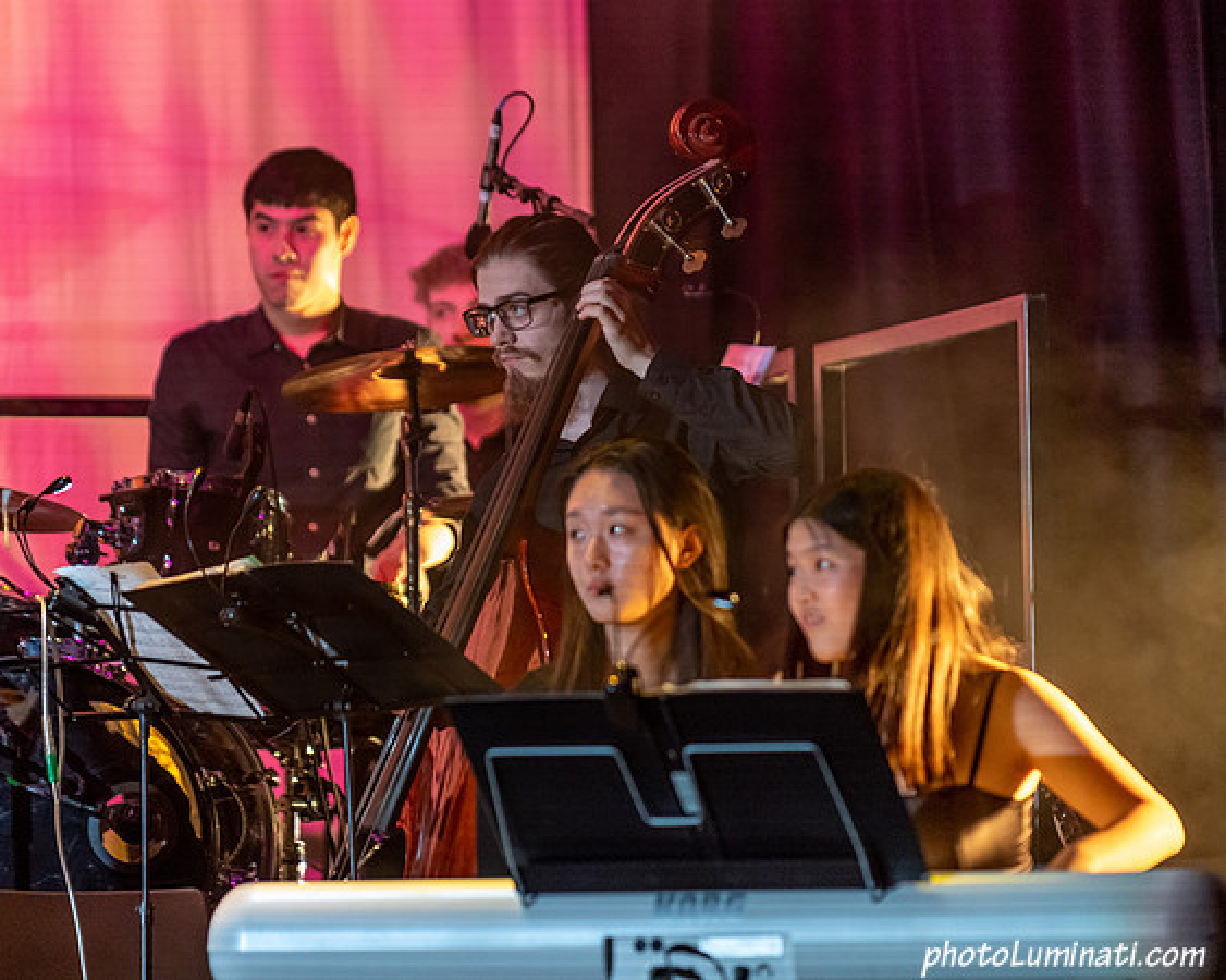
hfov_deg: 7.6
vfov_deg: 6.1
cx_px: 547
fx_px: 9265
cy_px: 424
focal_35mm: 255
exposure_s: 1/125
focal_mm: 200
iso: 2500
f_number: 2.8
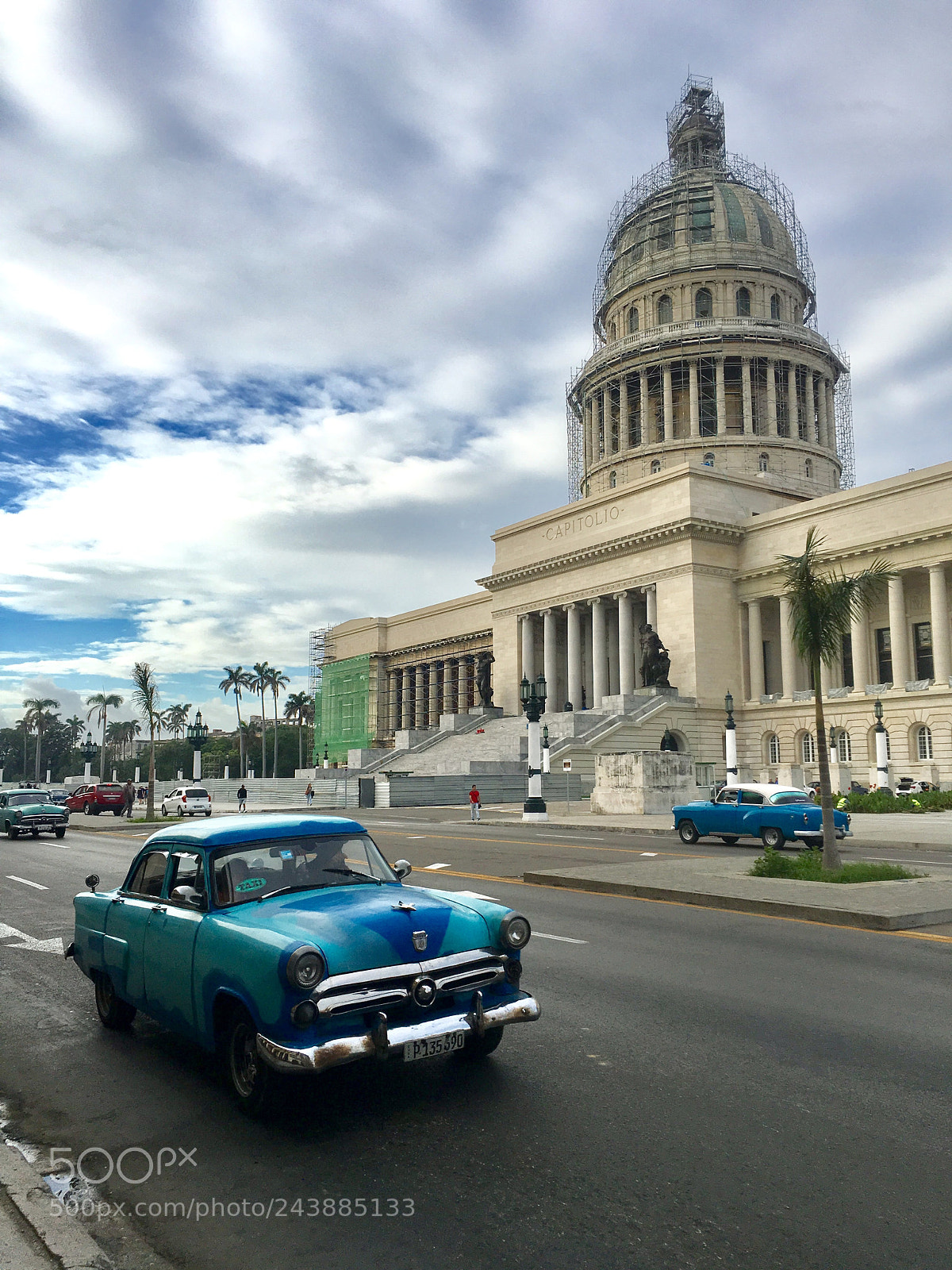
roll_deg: -0.6
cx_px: 476
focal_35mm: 29
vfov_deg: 61.7
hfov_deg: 48.2
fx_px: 1063
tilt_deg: +9.7
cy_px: 635
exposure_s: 1/1148
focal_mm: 4.15
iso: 25
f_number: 2.2
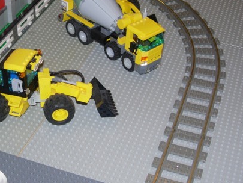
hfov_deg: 25.7
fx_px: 527
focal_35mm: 75
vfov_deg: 19.6
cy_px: 66
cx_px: 67
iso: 79
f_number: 2.8
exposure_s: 1/64
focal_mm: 7.8
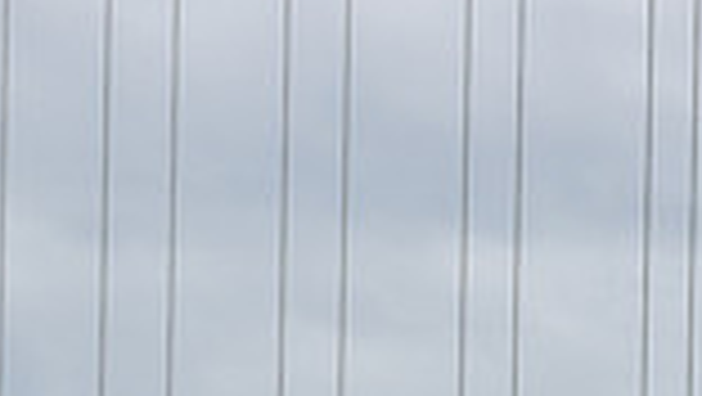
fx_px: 7116
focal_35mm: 382
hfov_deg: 5.6
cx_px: 268
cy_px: 1282
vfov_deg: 3.1
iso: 250
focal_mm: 98
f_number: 13
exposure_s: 1/800
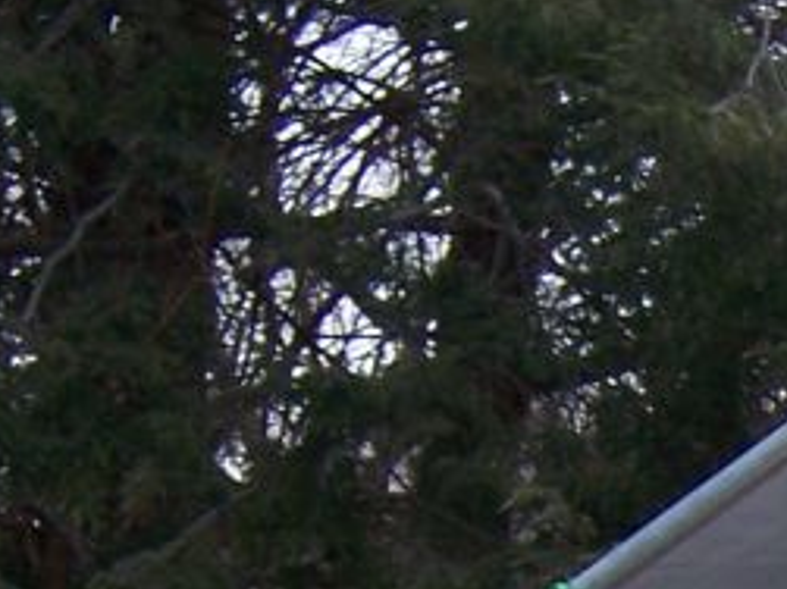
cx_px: 1237
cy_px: 1144
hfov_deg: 9.2
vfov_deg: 6.9
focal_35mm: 208
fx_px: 4727
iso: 140
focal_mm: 8.2
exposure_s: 1/60
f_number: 3.4
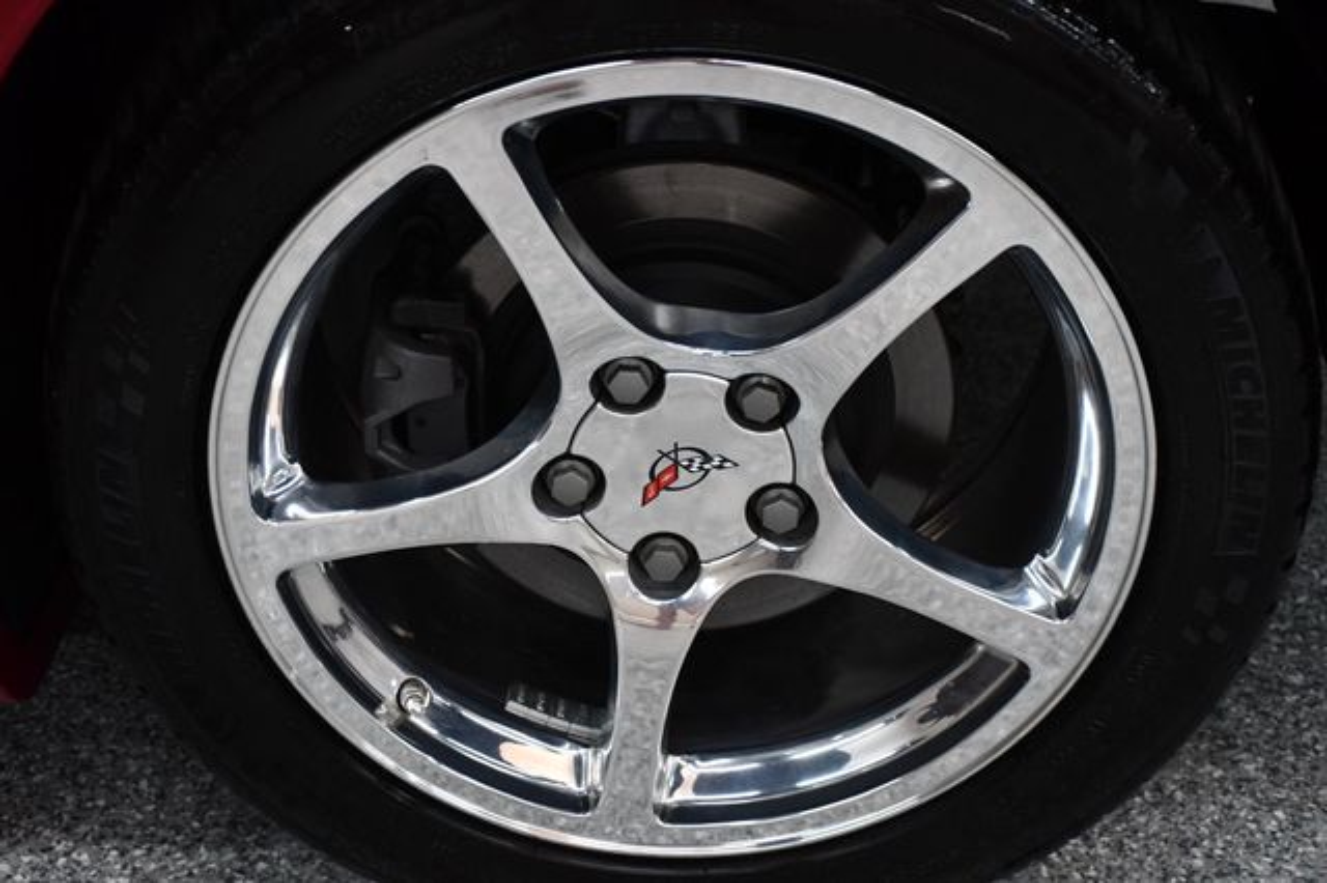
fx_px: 2653
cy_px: 442
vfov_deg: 18.9
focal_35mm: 72
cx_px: 664
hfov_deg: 28.1
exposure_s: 1/125
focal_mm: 48
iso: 2200
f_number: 4.5
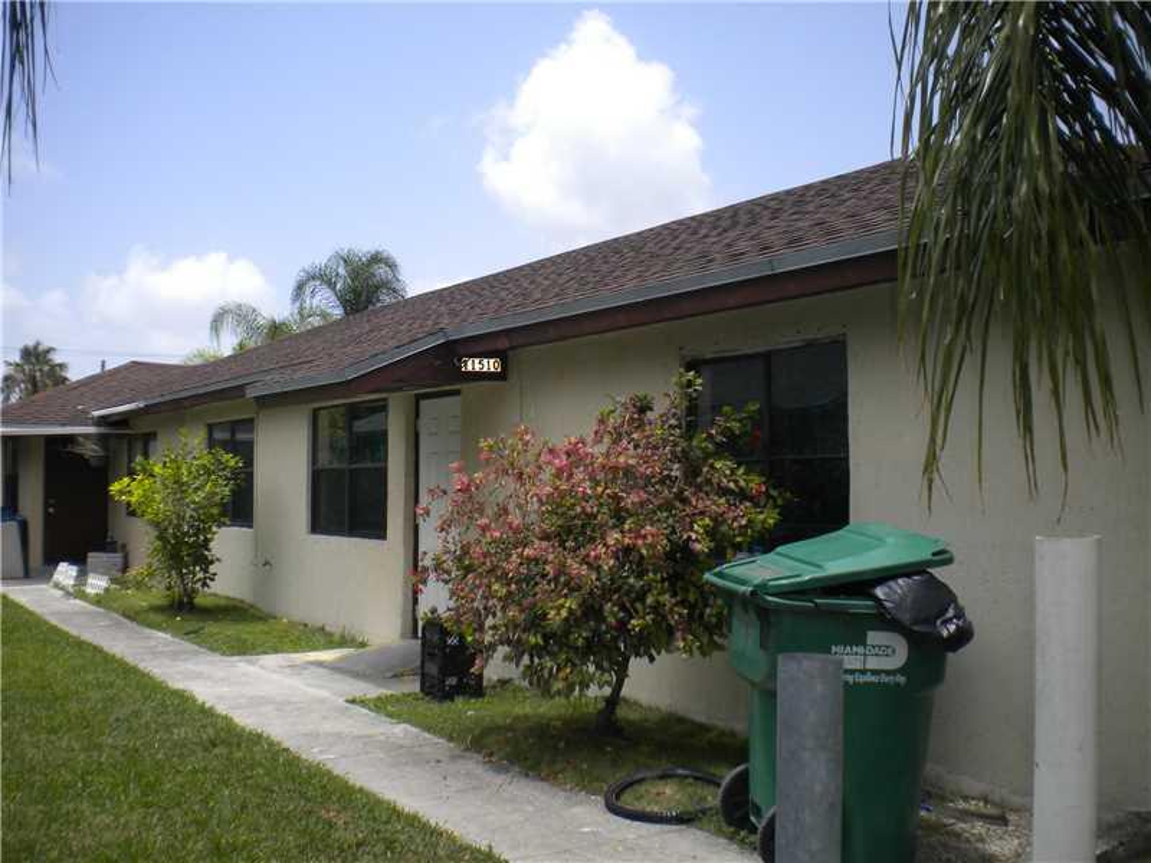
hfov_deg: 52.6
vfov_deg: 40.7
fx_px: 1164
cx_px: 576
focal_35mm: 35
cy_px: 432
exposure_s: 1/557
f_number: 4.6
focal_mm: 6.3
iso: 80
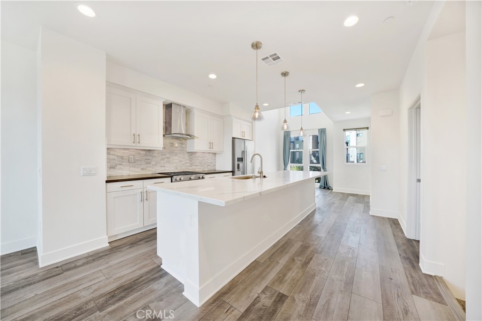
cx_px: 241
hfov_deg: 112.6
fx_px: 161
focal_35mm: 12
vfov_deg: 90.0
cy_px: 160
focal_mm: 12
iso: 400
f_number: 7.1
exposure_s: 1/60
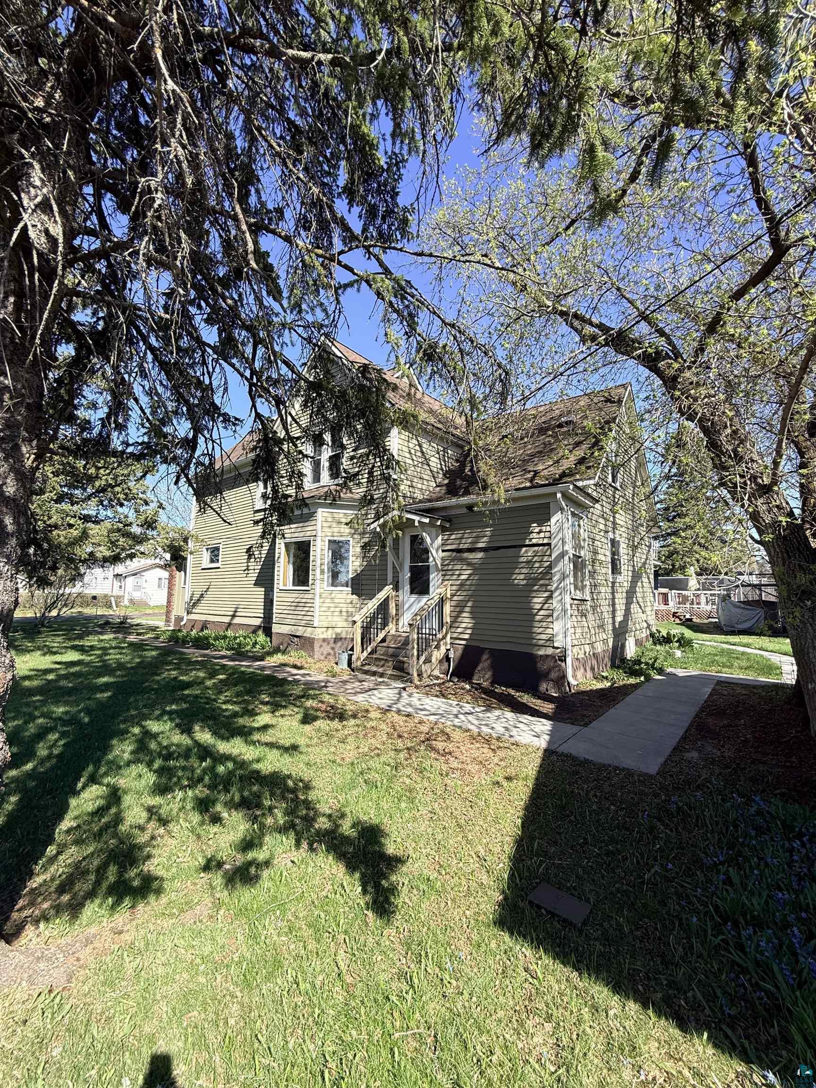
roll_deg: -0.8
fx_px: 440
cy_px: 544
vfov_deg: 102.1
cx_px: 408
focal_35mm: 14
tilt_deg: +7.1
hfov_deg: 85.7
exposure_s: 1/789
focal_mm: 2.22
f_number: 2.2
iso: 50
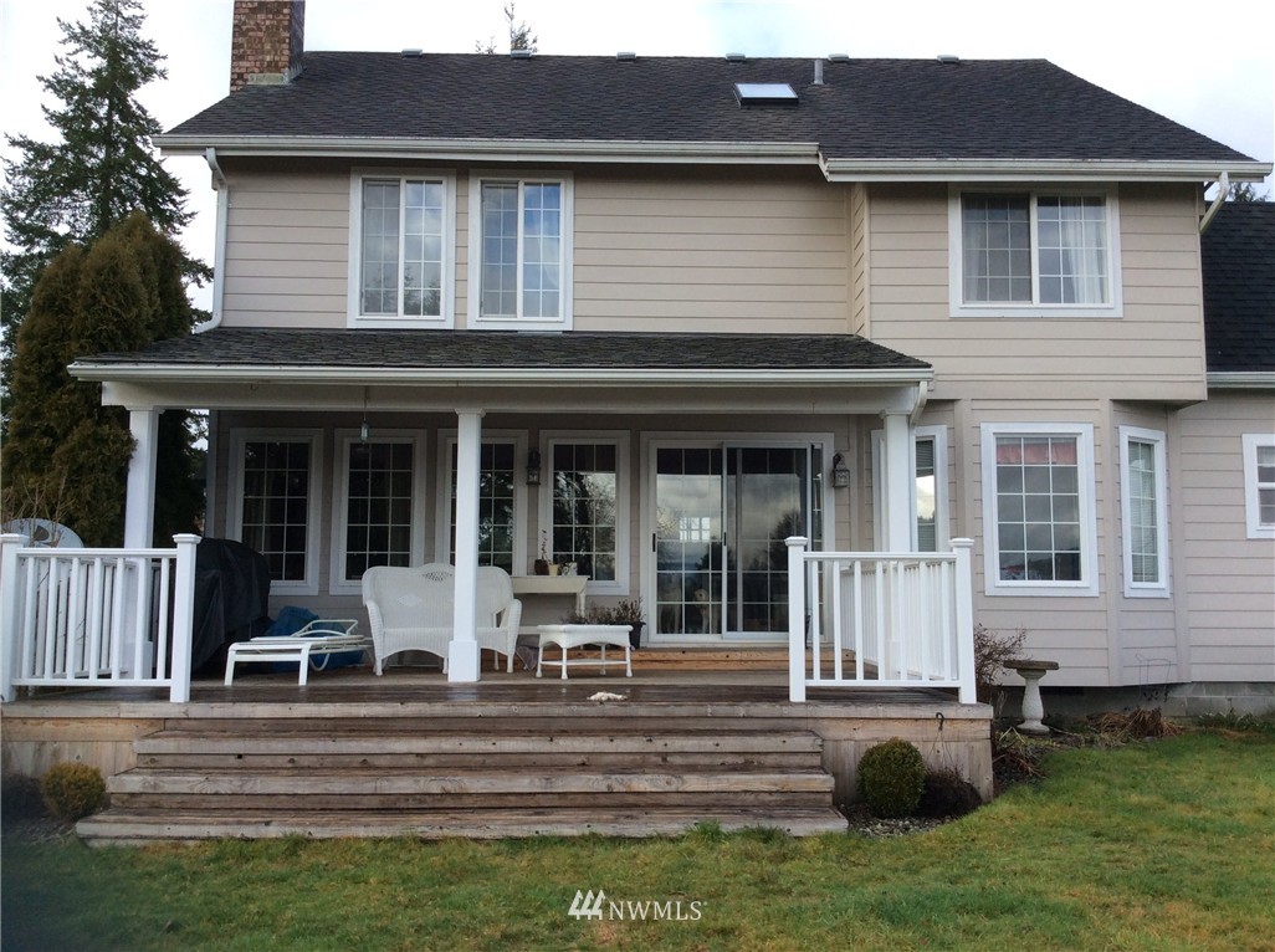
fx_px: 1177
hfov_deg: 56.9
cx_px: 638
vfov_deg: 44.0
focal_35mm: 32
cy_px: 476
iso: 32
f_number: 2.4
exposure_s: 1/360
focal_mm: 3.3
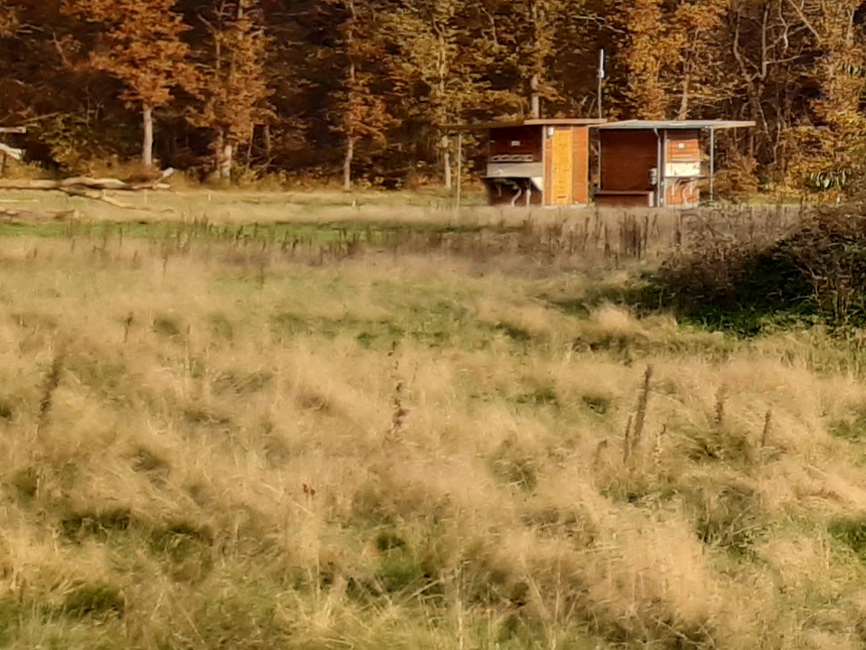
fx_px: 3128
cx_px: 1991
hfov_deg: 12.7
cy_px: -13
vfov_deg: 11.7
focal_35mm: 125
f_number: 1.7
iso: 40
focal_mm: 3.92
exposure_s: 1/1188
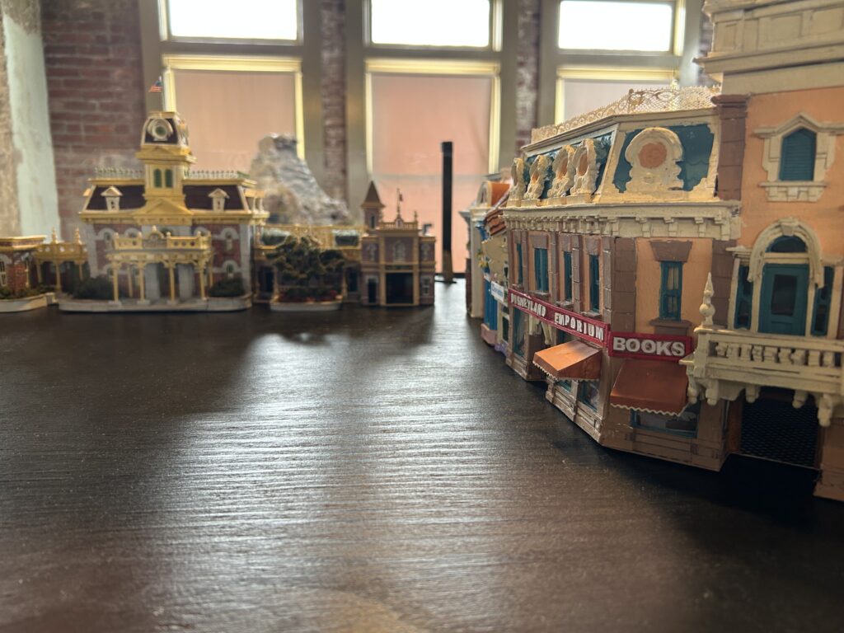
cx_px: 422
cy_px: 316
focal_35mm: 26
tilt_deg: -9.3
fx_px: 634
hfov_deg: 67.3
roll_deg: +0.7
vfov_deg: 53.1
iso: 80
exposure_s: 1/60
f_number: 1.5
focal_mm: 5.7
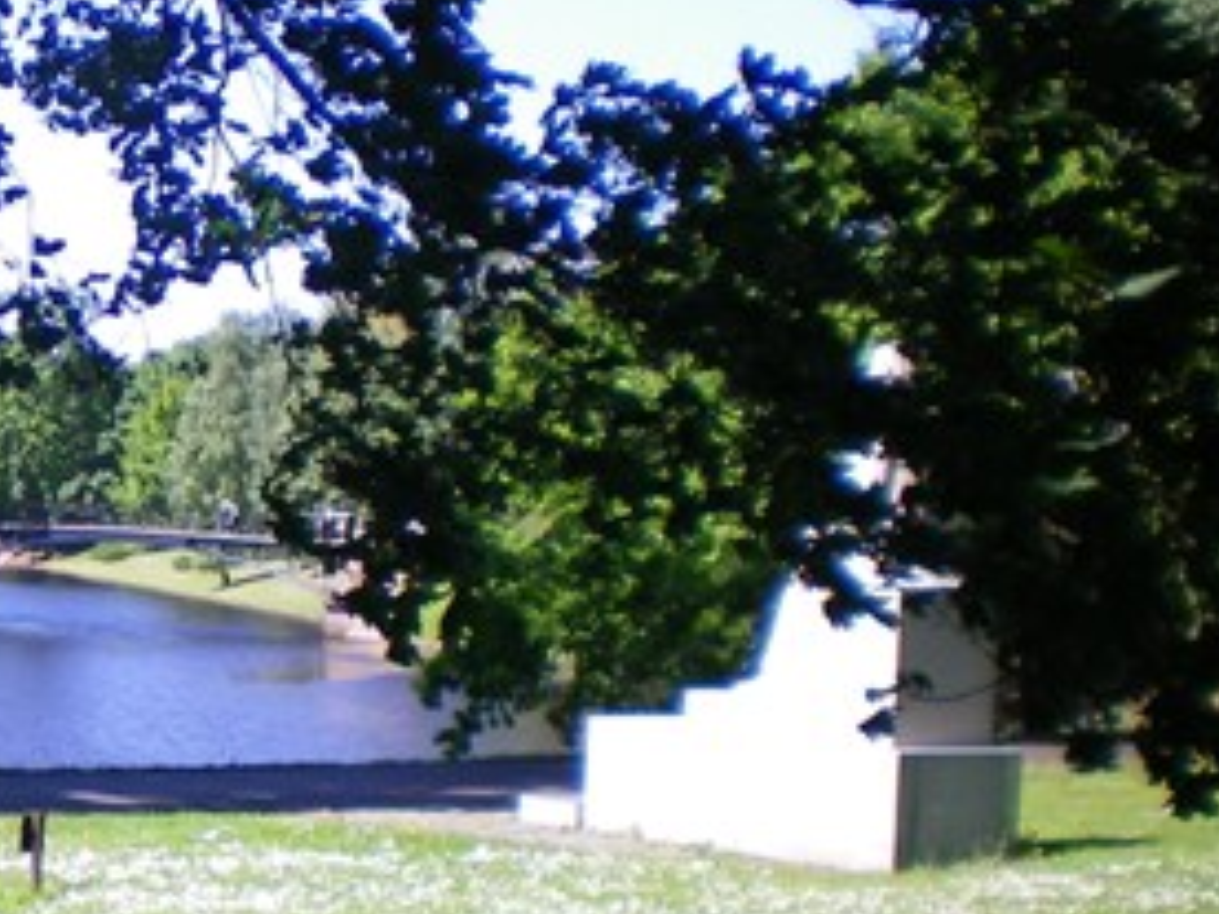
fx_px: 3099
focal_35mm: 88
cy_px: 539
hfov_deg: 21.2
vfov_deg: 16.8
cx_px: -110
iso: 64
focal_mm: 6.3
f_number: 3.1
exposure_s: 1/320
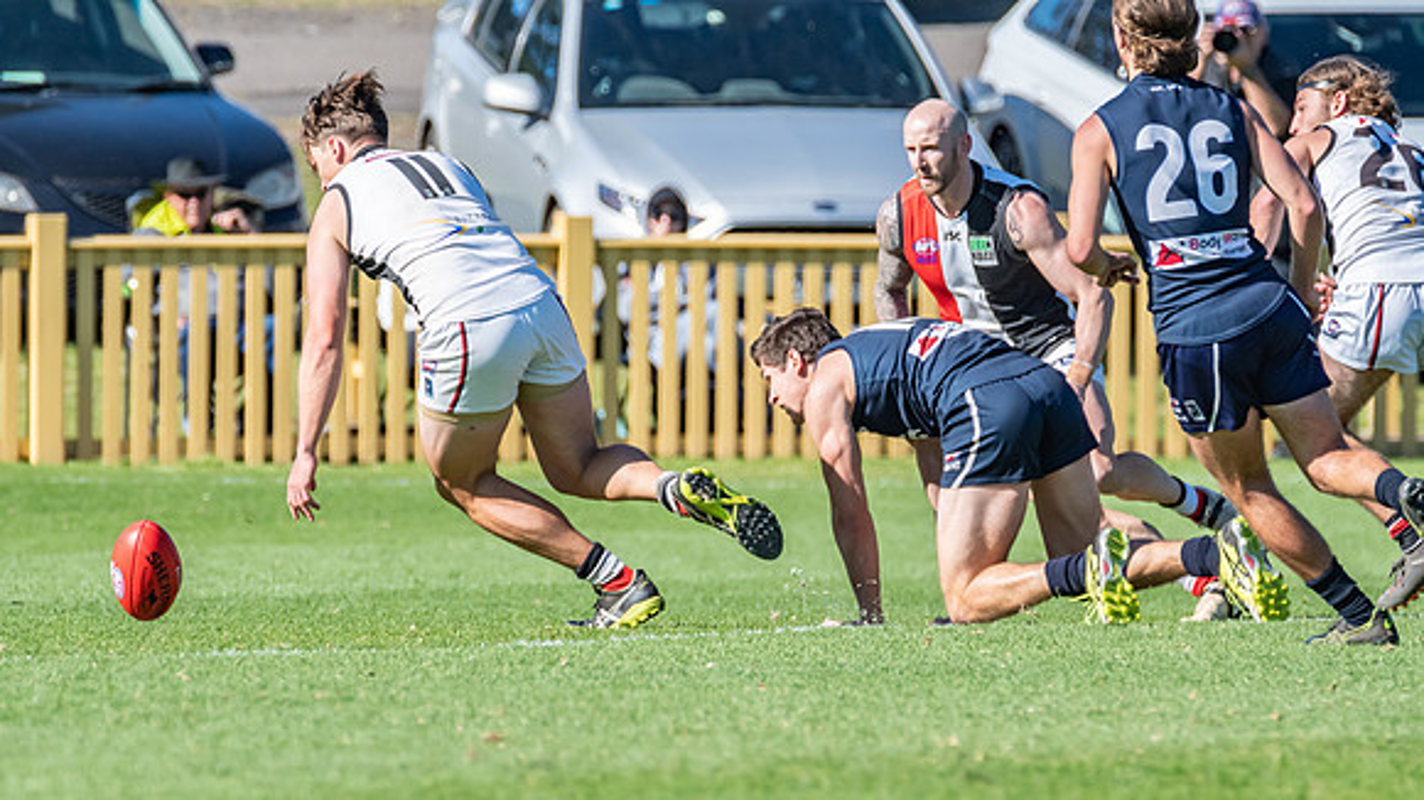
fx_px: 36528
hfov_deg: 2.2
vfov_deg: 1.3
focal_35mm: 968
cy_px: 487
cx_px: 693
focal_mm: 600
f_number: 10
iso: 800
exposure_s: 1/1600
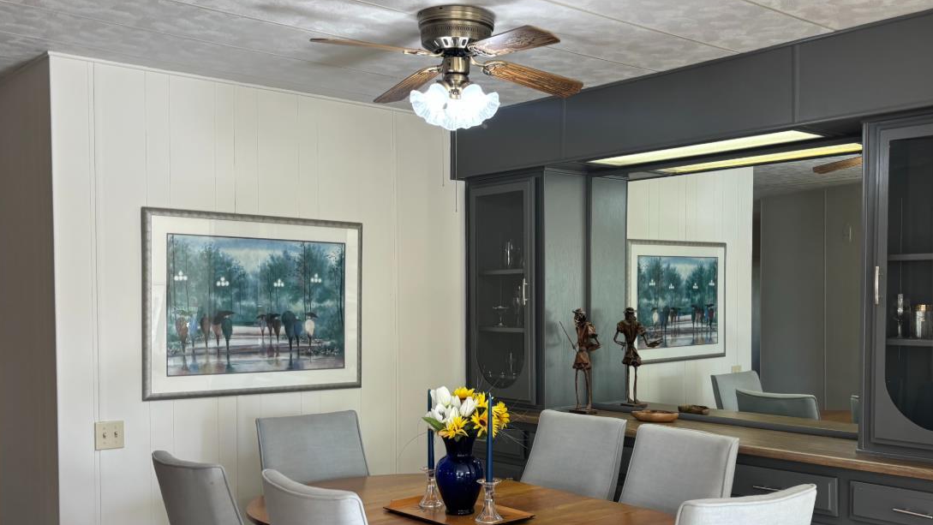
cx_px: 525
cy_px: 323
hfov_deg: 51.5
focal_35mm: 39
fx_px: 965
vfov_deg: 30.3
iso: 80
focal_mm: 5.96
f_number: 1.6
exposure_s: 1/60
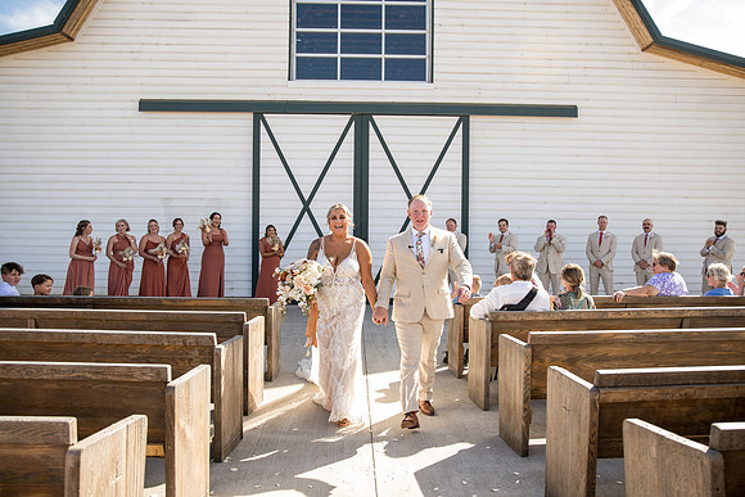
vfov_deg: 46.4
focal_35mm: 28
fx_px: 580
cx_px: 372
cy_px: 248
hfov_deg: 65.5
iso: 250
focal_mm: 28
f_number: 4
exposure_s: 1/500
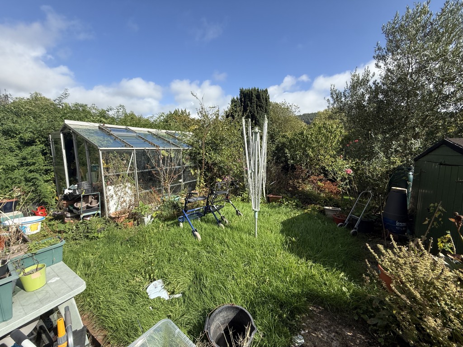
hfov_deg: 102.1
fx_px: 187
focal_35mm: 14
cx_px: 232
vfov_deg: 85.7
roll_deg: +0.2
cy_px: 174
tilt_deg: -6.6
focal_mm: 2.22
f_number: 2.2
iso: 50
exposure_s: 1/1068
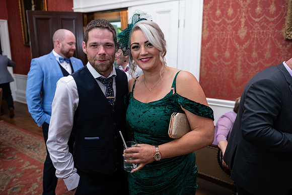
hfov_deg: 67.4
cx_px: 146
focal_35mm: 27
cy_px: 98
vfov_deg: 48.0
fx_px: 219
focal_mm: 27
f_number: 3.5
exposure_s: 1/160
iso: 800
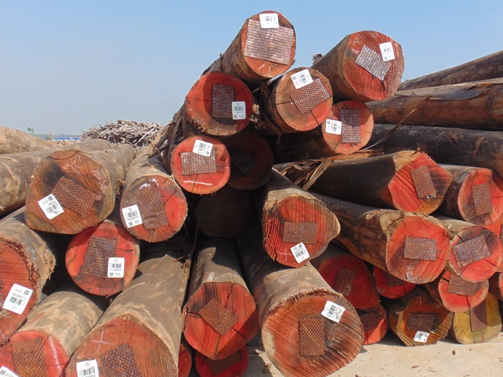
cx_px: 252
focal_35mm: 34
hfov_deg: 54.0
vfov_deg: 41.7
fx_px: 494
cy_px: 168
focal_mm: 4.5
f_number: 7.7
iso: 80
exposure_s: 1/250
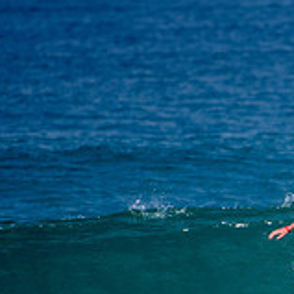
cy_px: 349
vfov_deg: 1.1
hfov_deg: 1.1
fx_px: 14942
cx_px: 392
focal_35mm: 1555
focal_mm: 500
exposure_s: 1/2000
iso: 125
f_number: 5.6
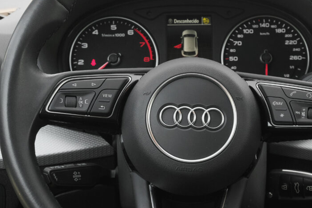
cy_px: 120
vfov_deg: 13.8
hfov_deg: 20.6
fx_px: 858
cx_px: 192
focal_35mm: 99
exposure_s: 1/160
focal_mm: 45
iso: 2000
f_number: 9
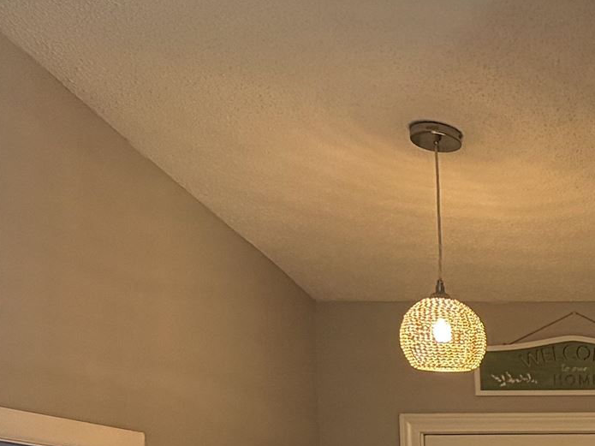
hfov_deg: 13.7
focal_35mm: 115
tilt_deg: -2.4
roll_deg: +1.2
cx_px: 1309
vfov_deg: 12.2
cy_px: 696
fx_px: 1976
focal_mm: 5.96
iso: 200
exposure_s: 1/120
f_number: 1.6
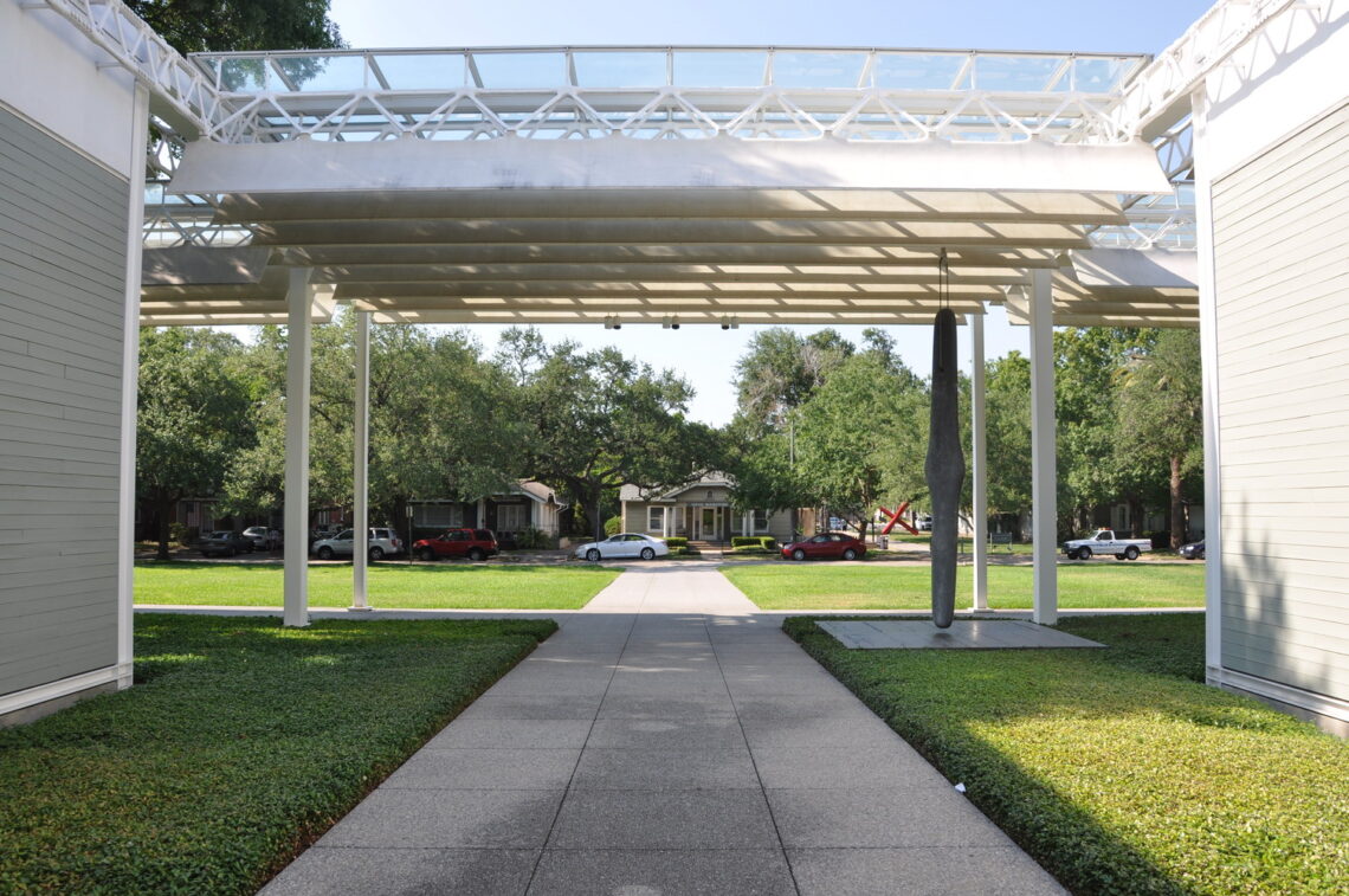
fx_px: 1010
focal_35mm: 27
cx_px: 674
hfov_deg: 67.4
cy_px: 448
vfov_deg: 47.8
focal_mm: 18
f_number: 8
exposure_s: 1/250
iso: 200
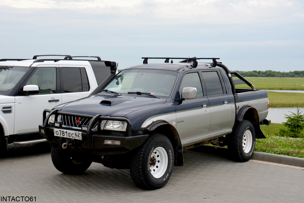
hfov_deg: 35.0
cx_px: 152
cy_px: 102
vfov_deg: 23.8
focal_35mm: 57
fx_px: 481
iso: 160
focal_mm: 38
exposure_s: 1/250
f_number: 8
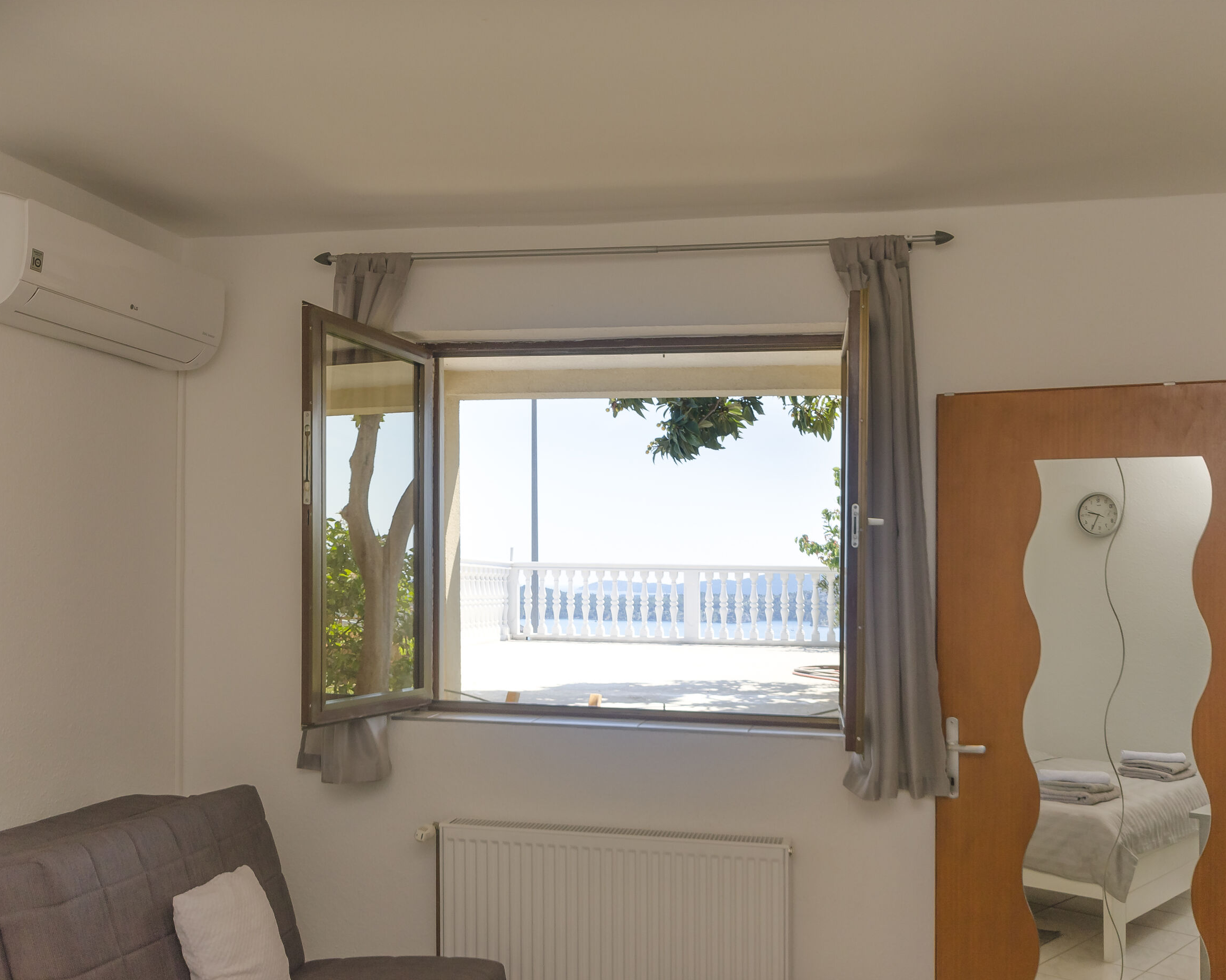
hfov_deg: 52.8
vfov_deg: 43.4
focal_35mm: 34
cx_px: 633
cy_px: 489
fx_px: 1234
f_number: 8
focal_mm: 20
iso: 100
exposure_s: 1/200
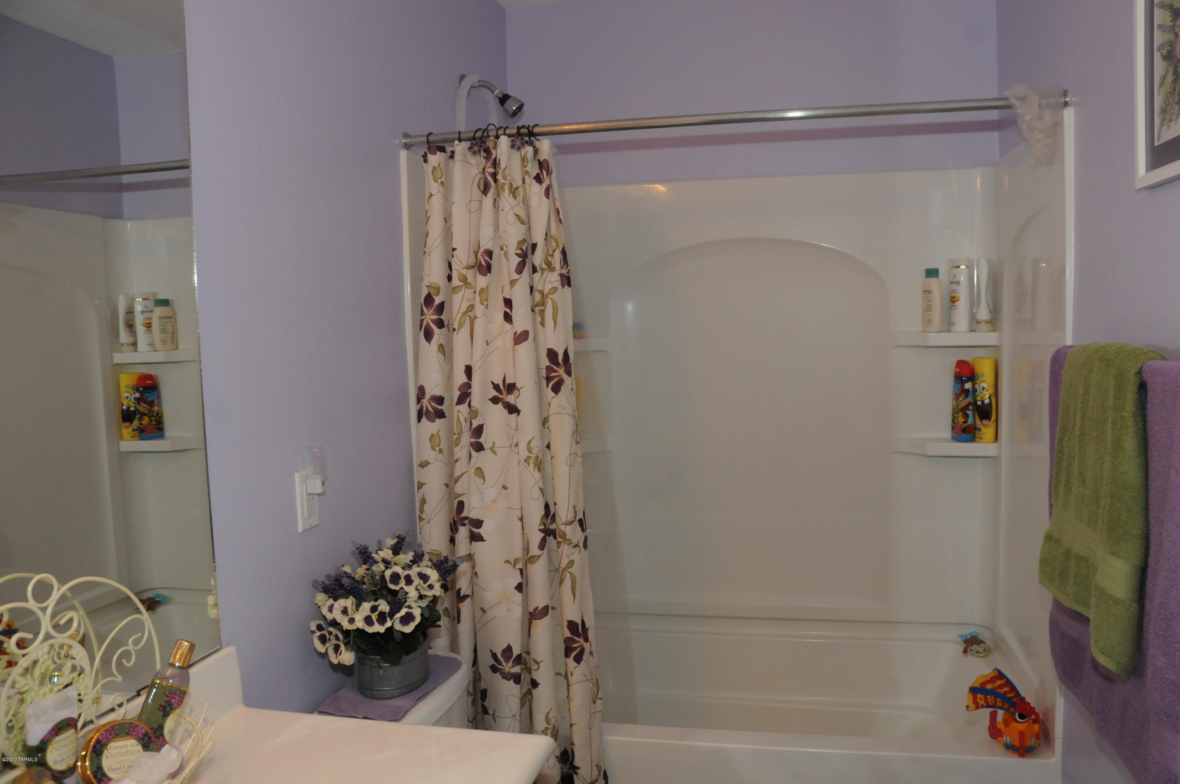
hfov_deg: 67.4
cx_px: 590
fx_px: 884
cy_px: 392
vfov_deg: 47.8
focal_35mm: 27
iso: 800
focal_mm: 18
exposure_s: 1/60
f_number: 7.1
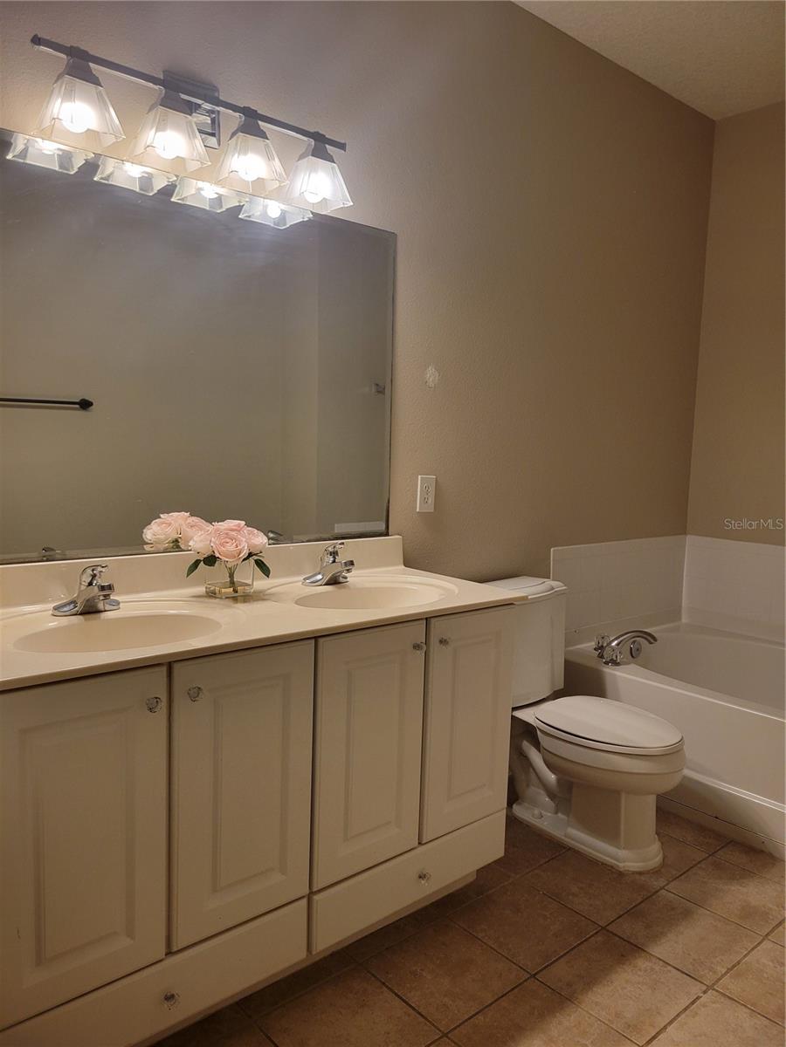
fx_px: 787
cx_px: 393
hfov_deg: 53.1
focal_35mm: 26
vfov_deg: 67.3
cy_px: 524
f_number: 1.8
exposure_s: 1/120
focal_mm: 5.4
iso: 160
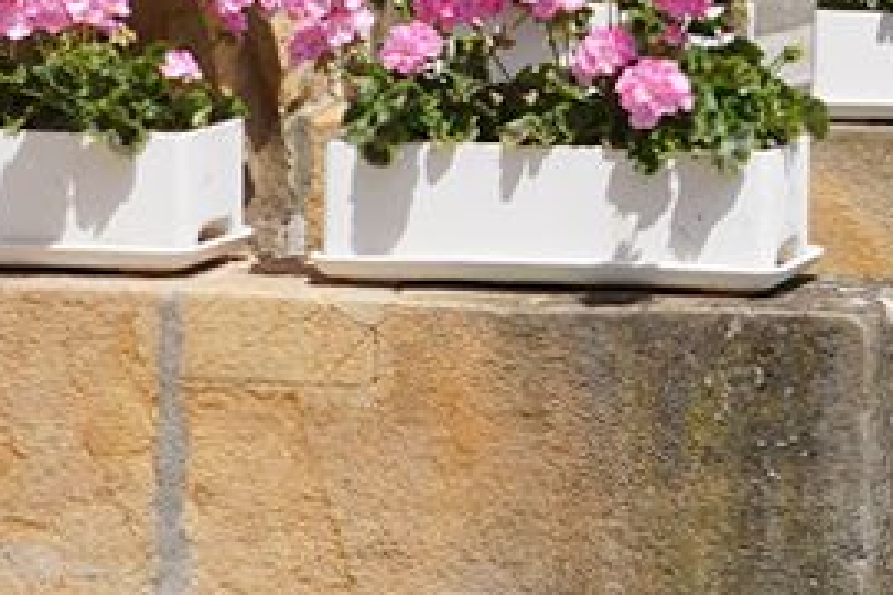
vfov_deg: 7.5
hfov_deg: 10.3
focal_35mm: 178
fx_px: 4415
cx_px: 1971
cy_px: -456
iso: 100
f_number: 14
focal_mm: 24
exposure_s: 1/100
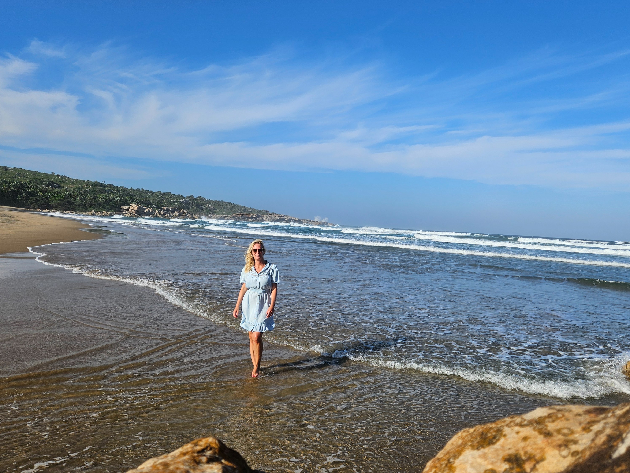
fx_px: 491
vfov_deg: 51.4
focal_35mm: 27
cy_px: 233
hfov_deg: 65.2
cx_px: 342
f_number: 1.8
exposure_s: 1/2586
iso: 25
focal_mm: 5.4
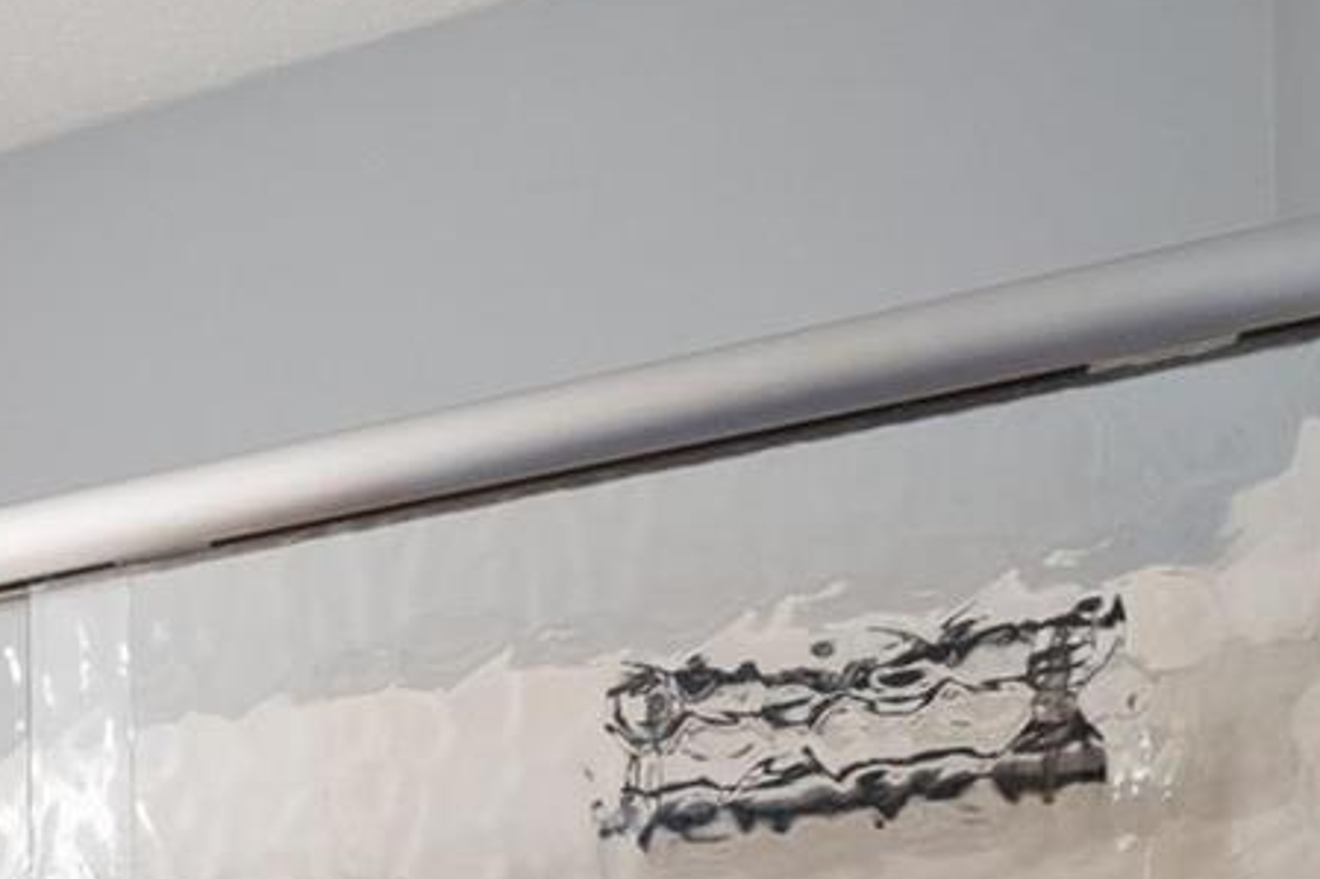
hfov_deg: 24.6
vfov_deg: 19.3
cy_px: 1479
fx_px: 2089
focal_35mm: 57
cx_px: -791
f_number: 7.1
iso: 400
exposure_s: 1/3
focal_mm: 8
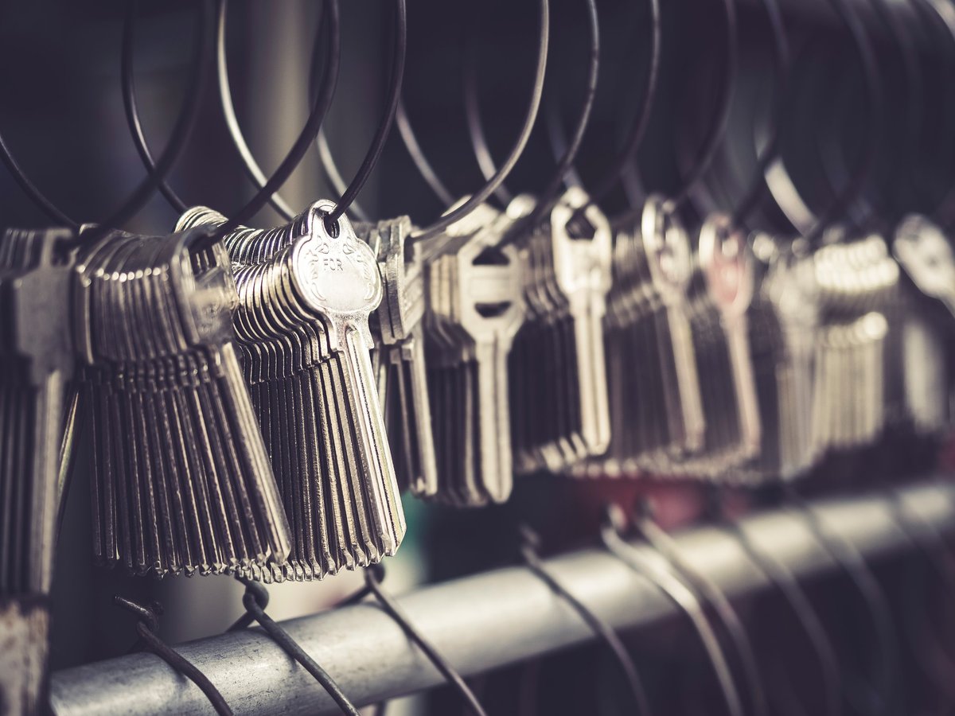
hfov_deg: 33.2
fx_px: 1600
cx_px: 478
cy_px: 358
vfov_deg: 25.2
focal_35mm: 58
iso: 200
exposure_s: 1/250
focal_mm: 29
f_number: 2.8
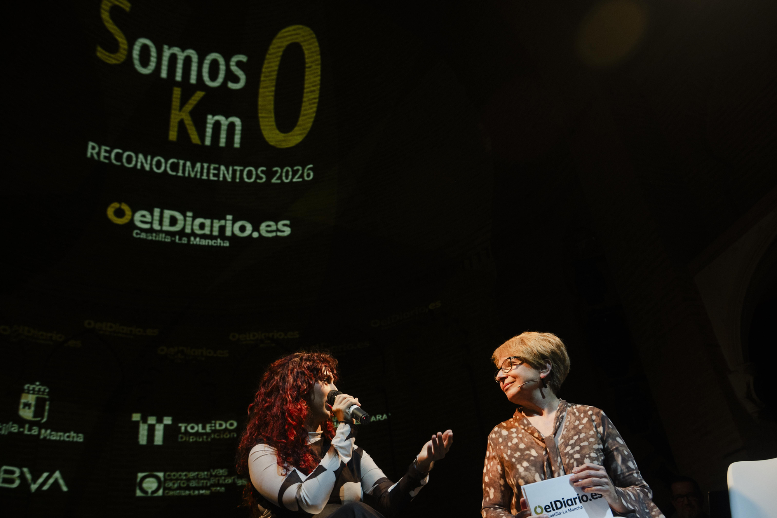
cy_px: 259
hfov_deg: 55.8
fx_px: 734
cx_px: 388
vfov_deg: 38.9
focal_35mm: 34
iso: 800
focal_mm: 34
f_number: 4
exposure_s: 1/80
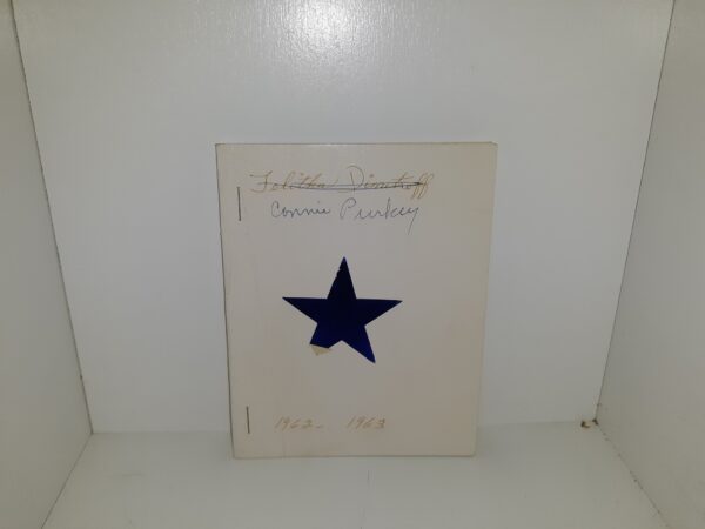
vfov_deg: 49.7
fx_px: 570
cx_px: 352
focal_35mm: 28
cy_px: 264
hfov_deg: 63.4
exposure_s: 1/435
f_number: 1.7
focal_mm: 3.7
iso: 40
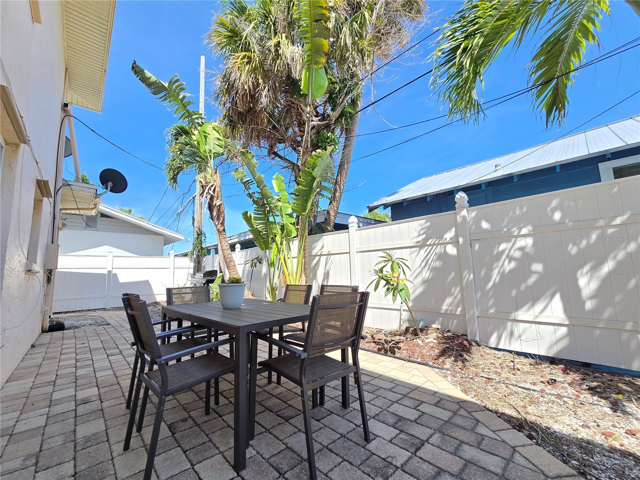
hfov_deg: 106.2
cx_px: 320
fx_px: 240
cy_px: 240
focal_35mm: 13
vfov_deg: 89.9
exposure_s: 1/942
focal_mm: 2.2
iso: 50
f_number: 2.2
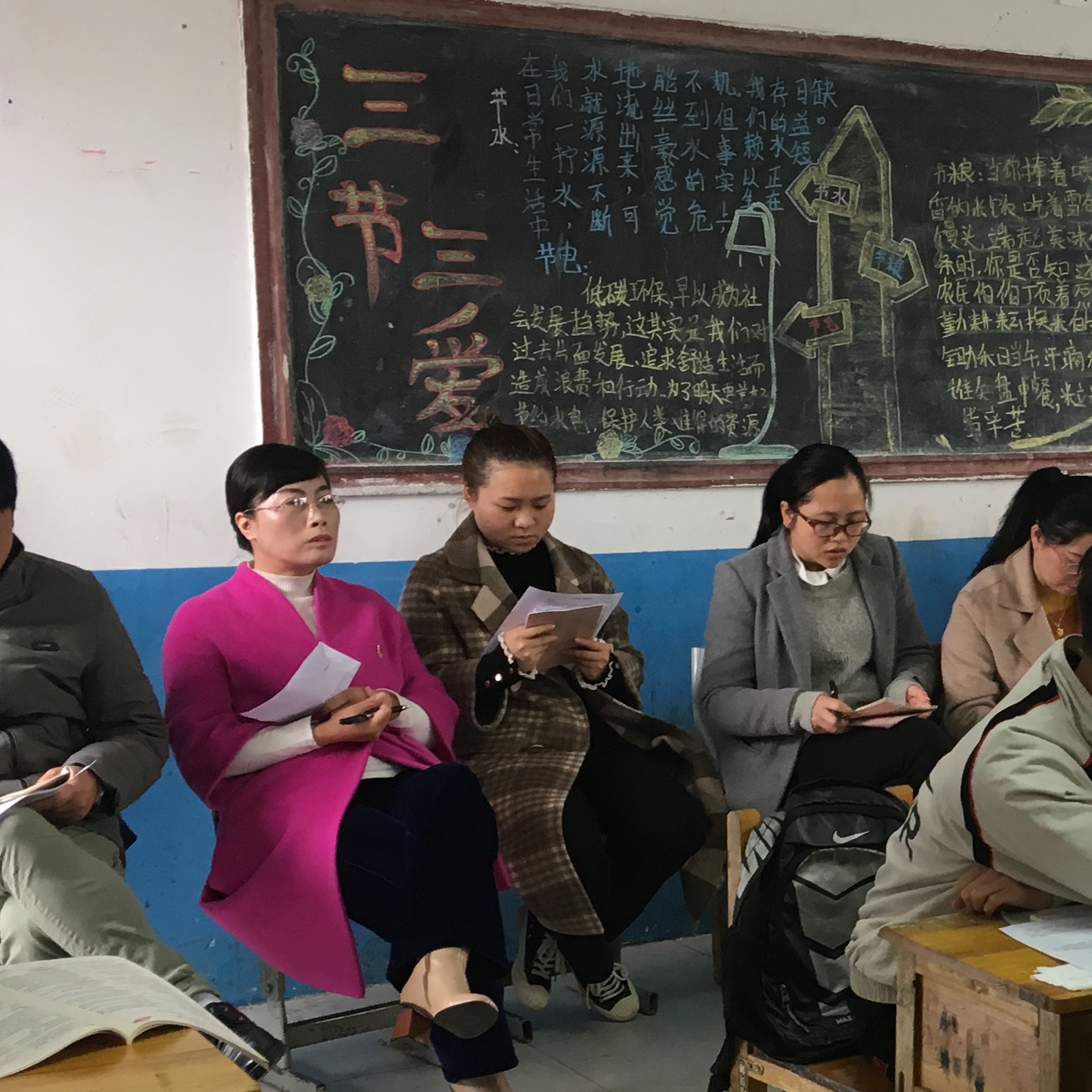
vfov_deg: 26.2
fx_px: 2320
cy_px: 788
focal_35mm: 65
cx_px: 1123
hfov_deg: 25.1
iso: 64
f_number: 2.2
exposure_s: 1/33
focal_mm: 4.15
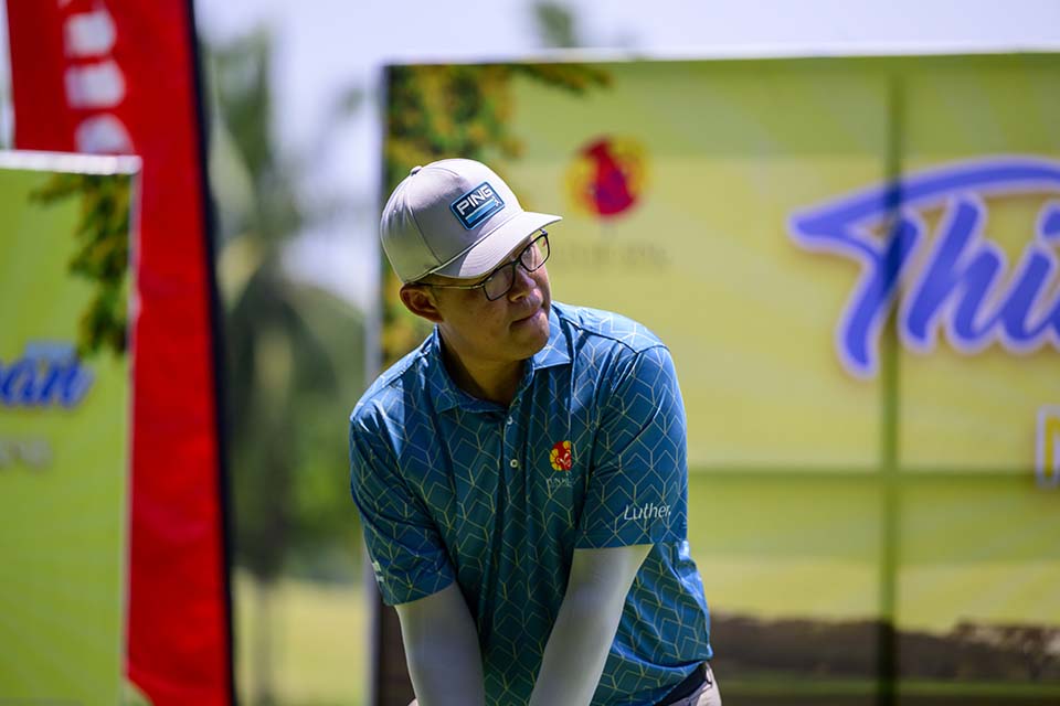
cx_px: 530
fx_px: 5888
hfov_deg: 10.3
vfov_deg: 6.9
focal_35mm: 200
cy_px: 353
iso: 800
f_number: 2.8
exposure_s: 1/8000
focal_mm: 200
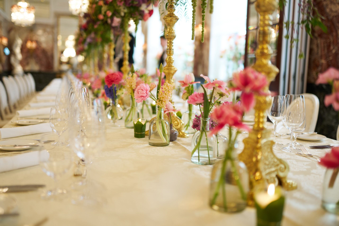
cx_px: 170
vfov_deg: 37.9
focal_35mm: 35
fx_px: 330
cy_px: 113
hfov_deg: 54.4
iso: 400
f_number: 1.4
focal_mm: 35
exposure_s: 1/250
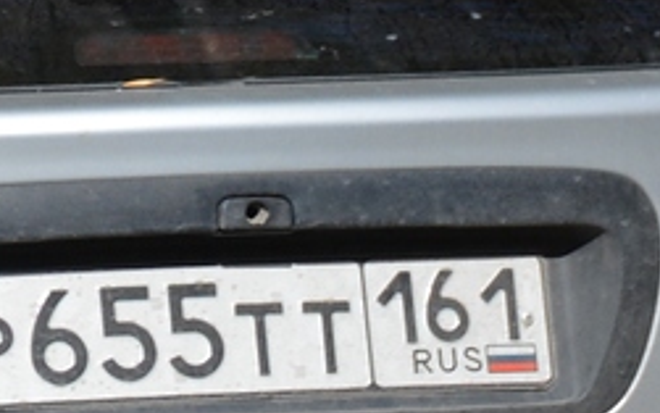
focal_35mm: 1691
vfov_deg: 0.8
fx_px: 30424
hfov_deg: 1.2
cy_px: 238
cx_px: -313
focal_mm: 185
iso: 400
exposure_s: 1/1600
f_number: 6
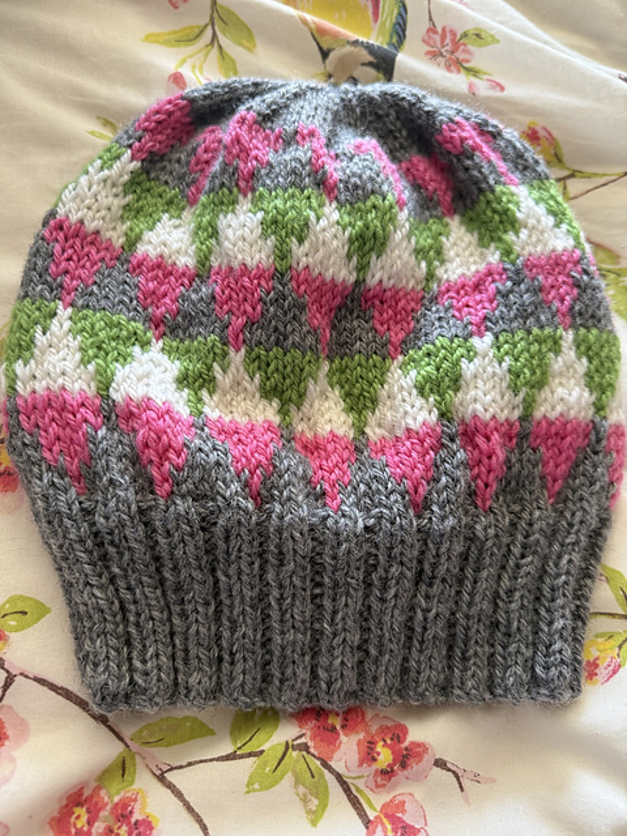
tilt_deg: -63.7
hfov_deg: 56.8
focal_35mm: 24
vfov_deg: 71.6
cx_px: 314
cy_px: 418
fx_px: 580
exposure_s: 1/121
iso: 160
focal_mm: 6.76
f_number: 1.78
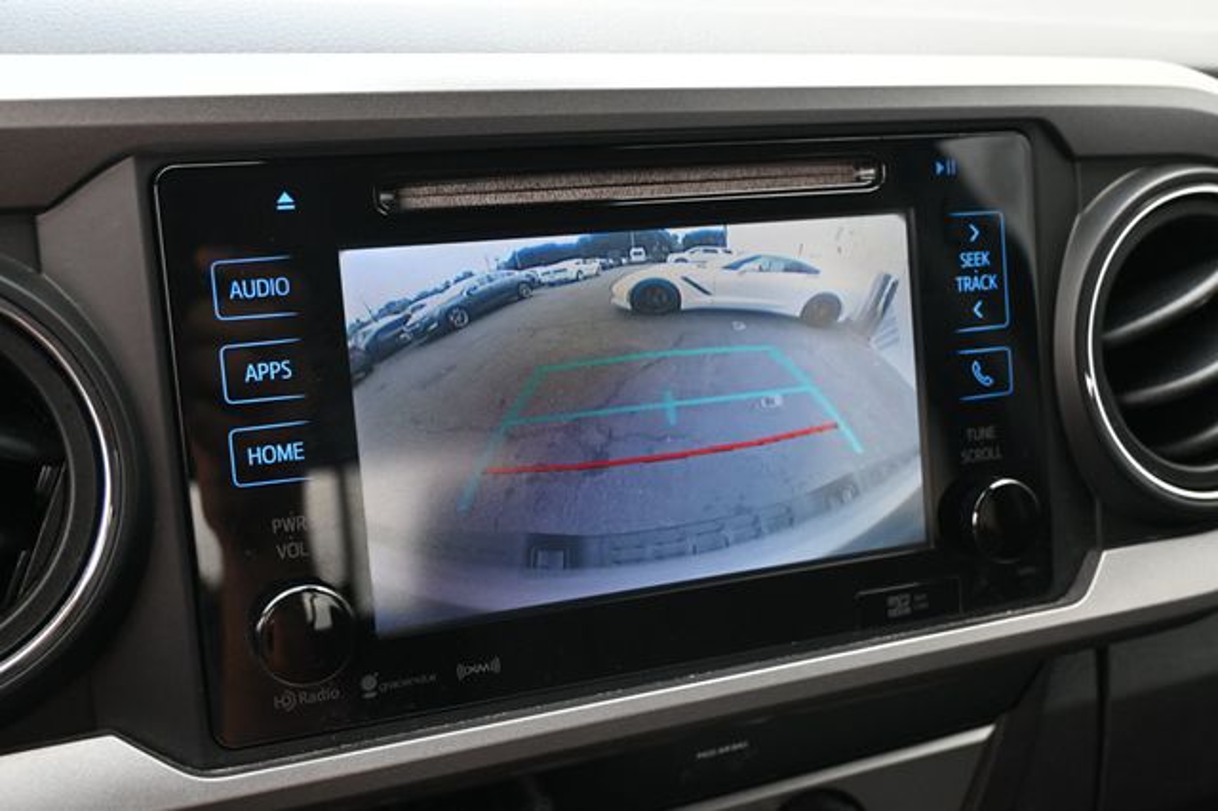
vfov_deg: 35.5
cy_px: 406
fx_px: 1268
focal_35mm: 38
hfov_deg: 51.3
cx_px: 609
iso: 560
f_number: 4.2
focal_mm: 25
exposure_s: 1/125
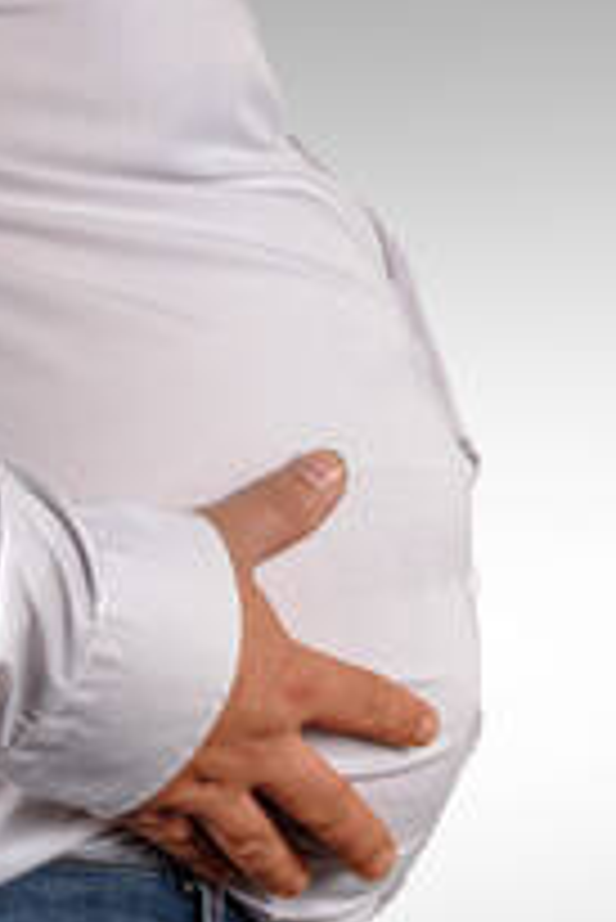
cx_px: 274
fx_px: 3126
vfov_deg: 16.6
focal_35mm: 122
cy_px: 742
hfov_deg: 11.3
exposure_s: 1/160
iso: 100
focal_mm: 50
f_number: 8
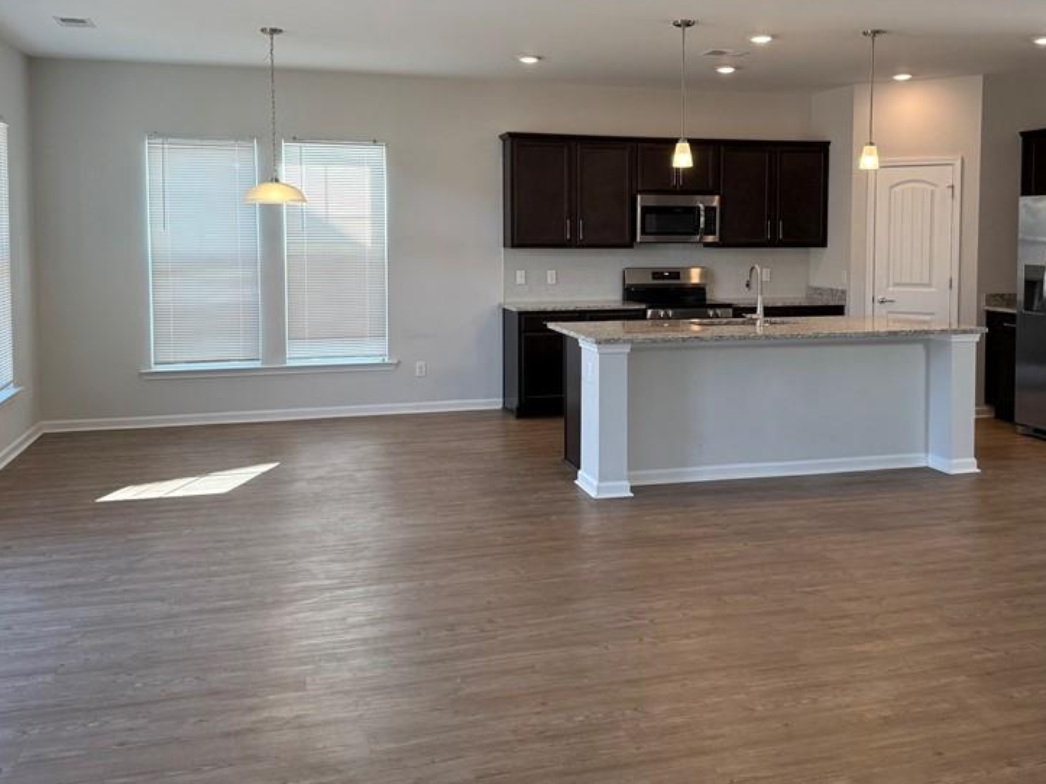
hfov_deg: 53.8
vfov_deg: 41.4
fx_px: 1027
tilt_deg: -2.6
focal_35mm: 34
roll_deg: -0.4
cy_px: 282
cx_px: 599
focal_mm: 6.76
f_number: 1.78
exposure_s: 1/219
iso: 200
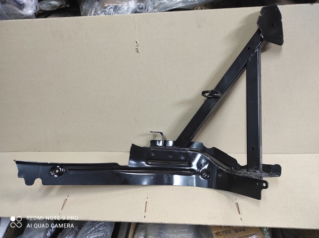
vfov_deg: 54.8
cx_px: 160
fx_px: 230
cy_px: 119
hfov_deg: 69.5
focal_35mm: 25
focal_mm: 5.43
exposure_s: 1/33
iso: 605
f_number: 1.89
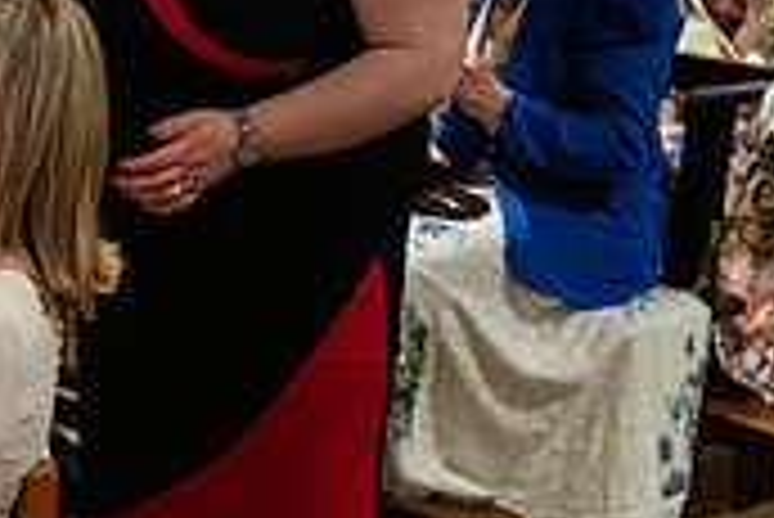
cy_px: 173
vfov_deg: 9.3
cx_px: -180
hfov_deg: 13.4
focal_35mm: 148
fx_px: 3185
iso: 1000
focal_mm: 44
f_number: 3.5
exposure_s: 1/160
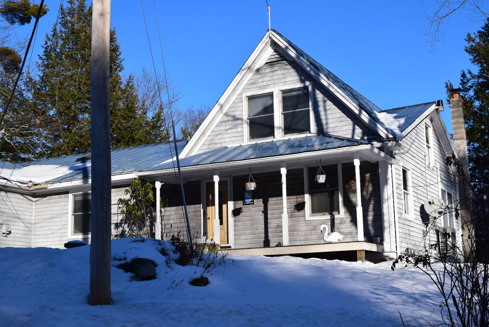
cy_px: 164
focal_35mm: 52
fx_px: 714
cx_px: 244
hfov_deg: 37.8
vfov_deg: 25.8
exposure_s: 1/500
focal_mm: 35
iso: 220
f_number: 11
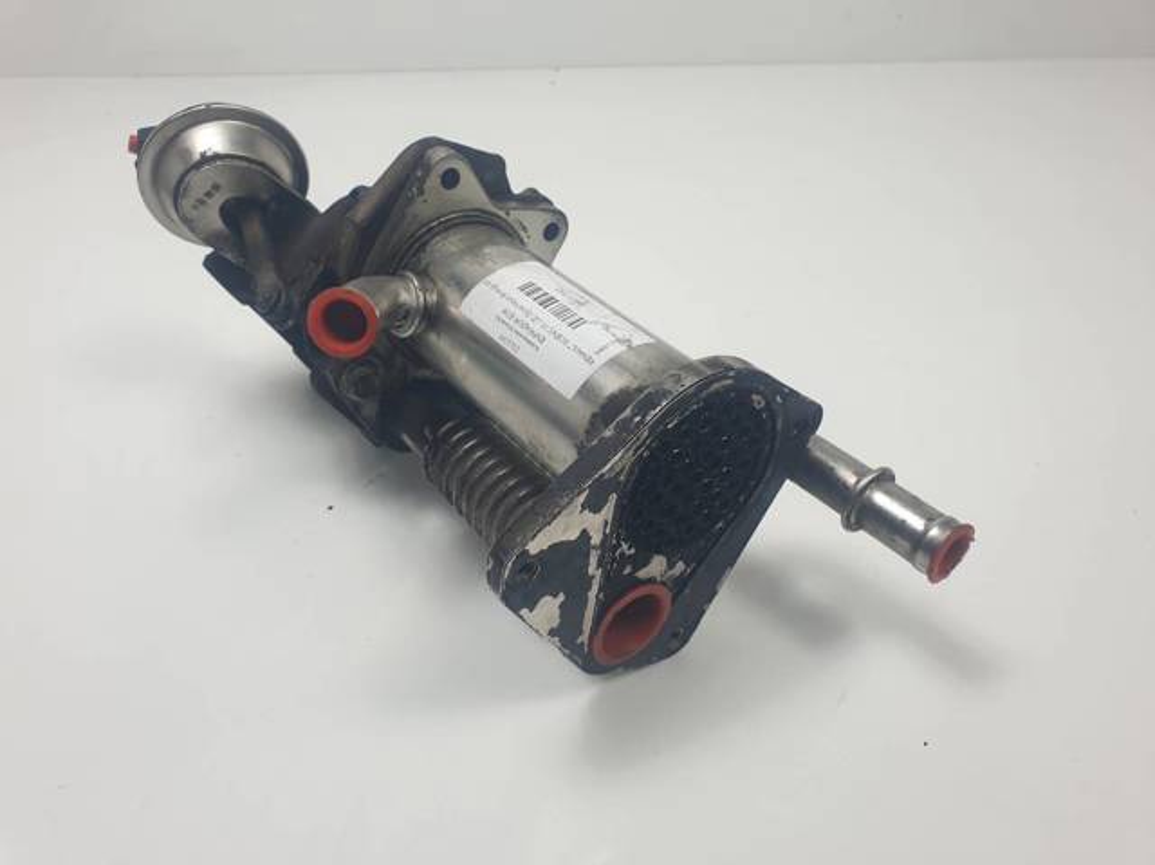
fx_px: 867
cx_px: 578
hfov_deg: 67.3
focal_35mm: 26
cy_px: 432
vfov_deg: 53.0
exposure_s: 1/249
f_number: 2.4
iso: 50
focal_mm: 4.3
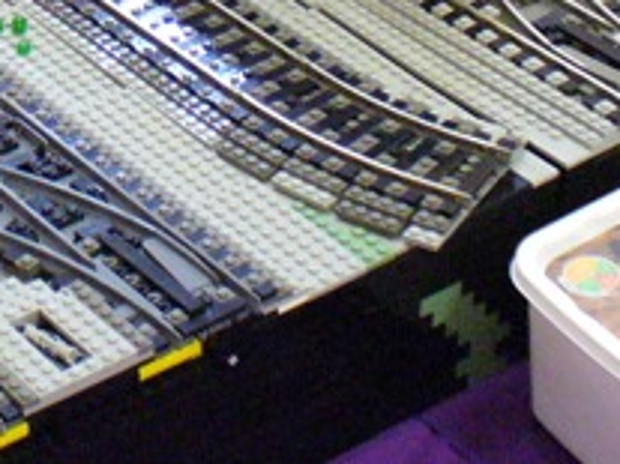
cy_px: -263
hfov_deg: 13.5
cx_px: -69
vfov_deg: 10.0
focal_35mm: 143
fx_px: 2560
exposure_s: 1/25
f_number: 2.8
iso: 400
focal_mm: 6.1
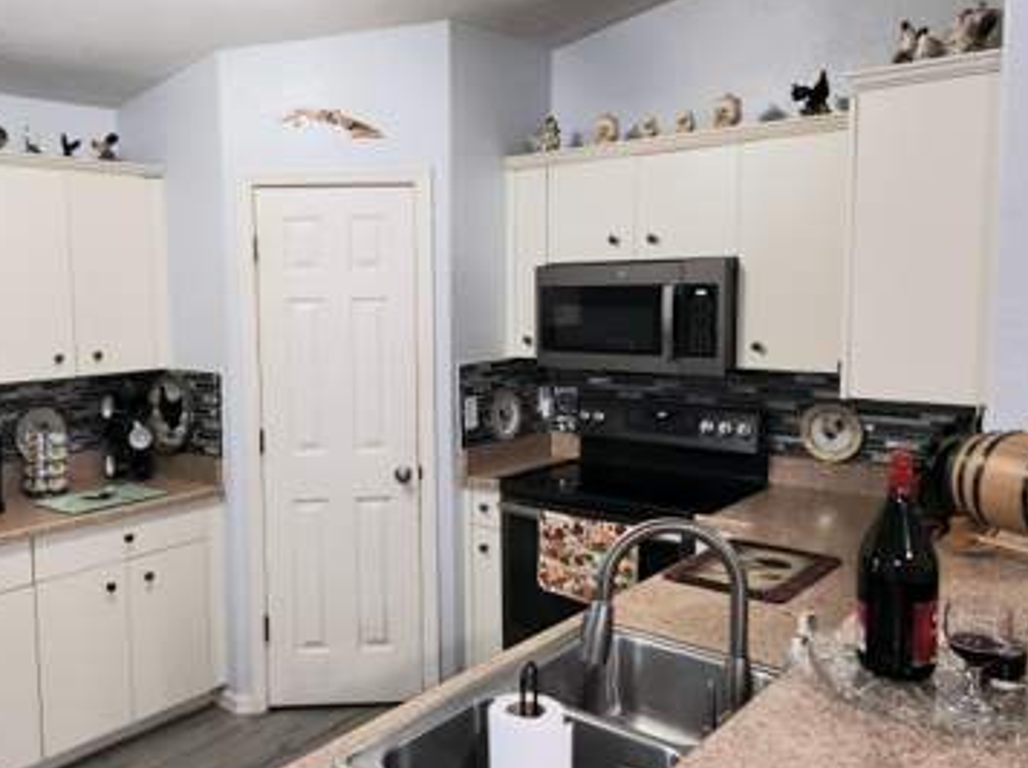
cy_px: 351
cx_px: 398
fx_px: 919
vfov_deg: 45.3
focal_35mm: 31
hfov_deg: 57.8
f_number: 1.8
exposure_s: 1/40
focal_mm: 6.4
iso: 100
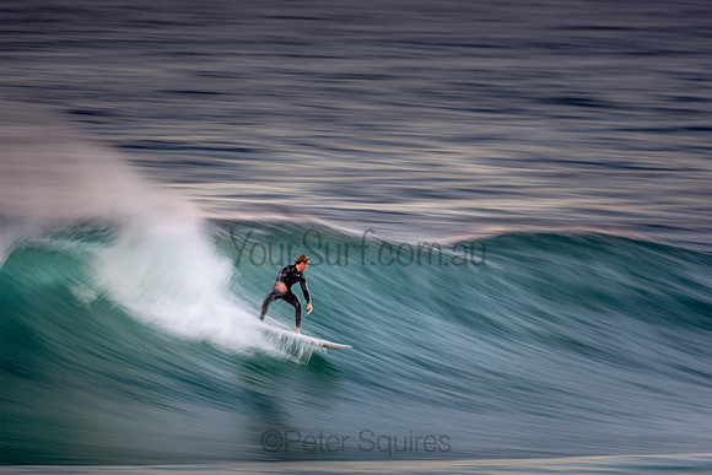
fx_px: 14836
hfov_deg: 2.7
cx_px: 356
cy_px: 238
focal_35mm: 750
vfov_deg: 1.8
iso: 100
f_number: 8
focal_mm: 500
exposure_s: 1/10
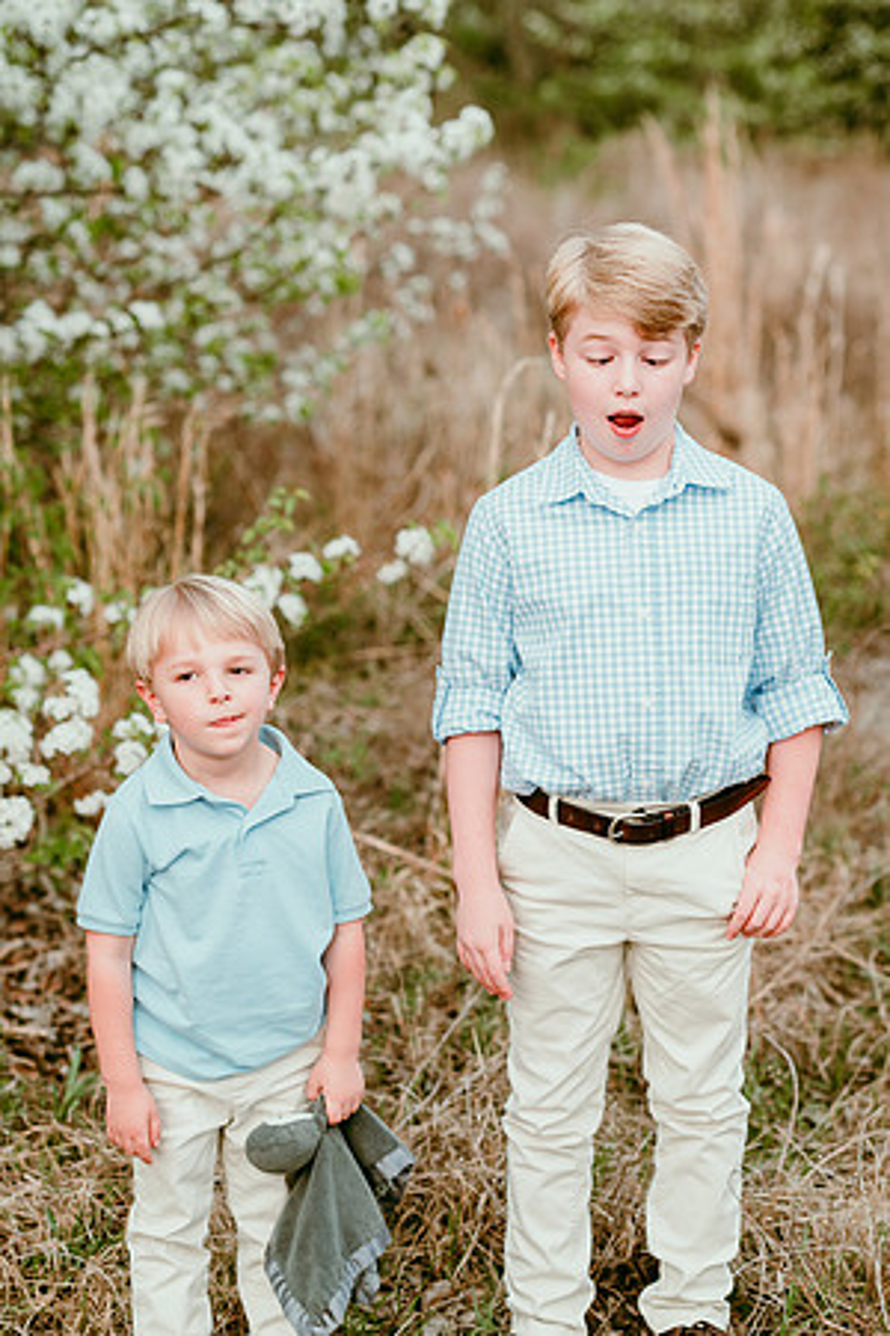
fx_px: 3152
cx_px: 445
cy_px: 668
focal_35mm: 85
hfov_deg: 16.1
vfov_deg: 23.9
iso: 100
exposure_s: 1/160
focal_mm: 85
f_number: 3.2
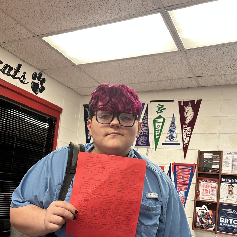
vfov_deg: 47.4
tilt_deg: +5.3
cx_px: 117
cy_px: 163
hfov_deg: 48.4
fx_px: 263
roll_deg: -7.2
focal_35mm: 34
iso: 125
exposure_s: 1/60
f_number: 1.5
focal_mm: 5.7
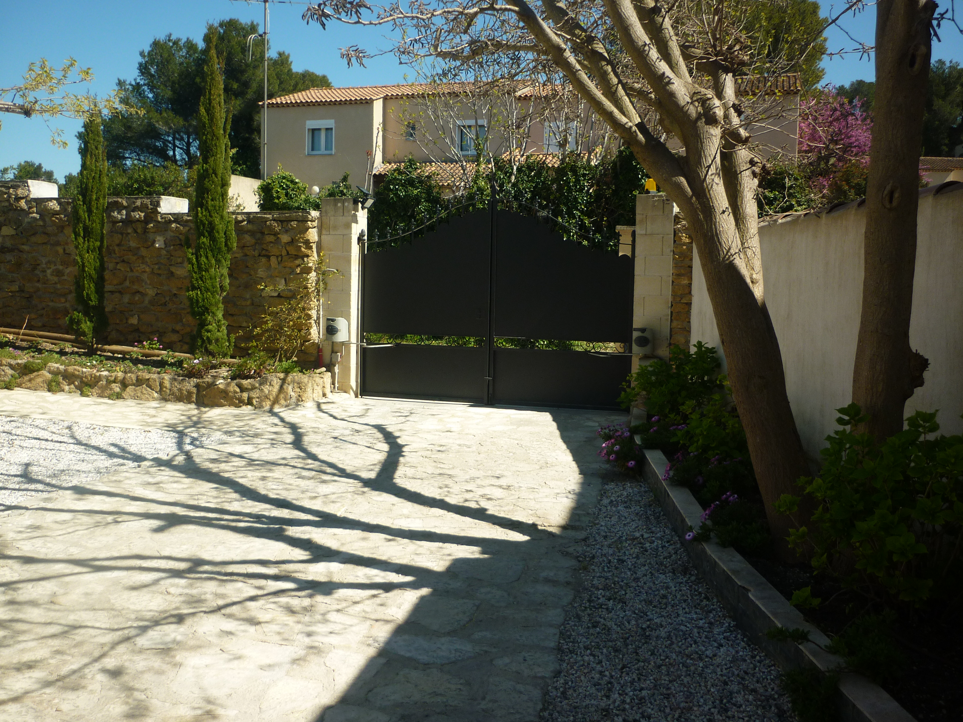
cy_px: 361
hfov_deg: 55.4
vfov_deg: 42.9
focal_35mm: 33
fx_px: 918
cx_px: 482
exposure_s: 1/160
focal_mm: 5.5
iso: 80
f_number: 8
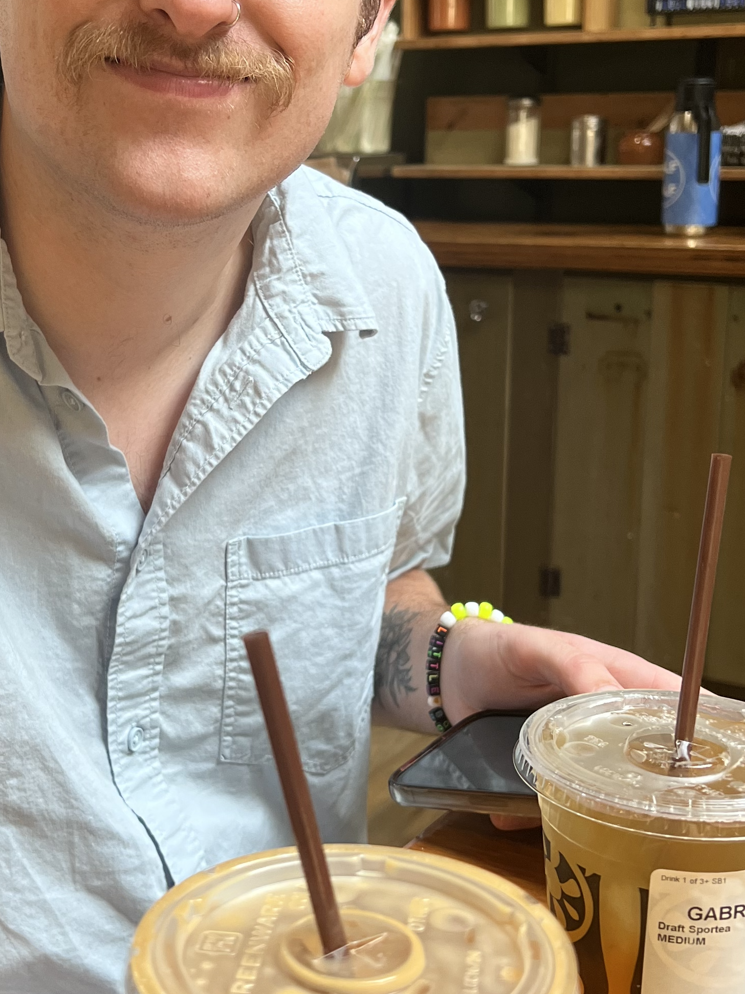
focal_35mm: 54
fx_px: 1549
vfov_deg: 35.5
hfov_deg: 26.9
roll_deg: +0.6
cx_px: 264
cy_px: 493
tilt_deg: -12.6
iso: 125
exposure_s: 1/120
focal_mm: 5.7
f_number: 1.5
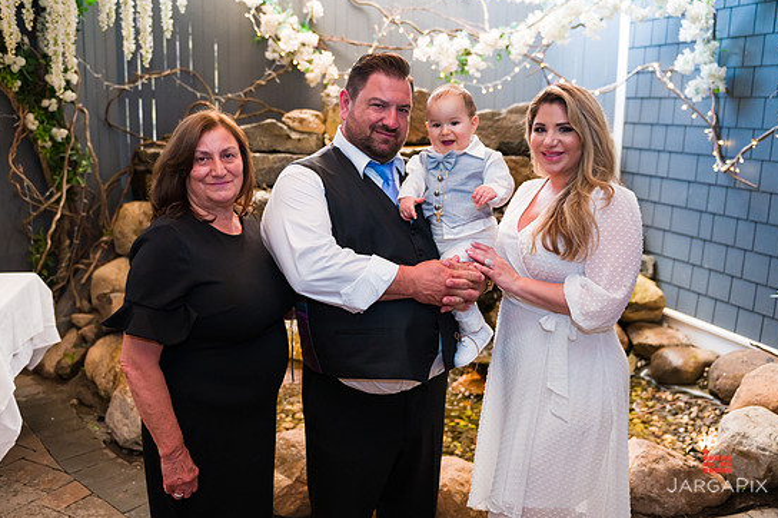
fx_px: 713
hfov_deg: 57.2
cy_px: 224
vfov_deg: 39.8
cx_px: 384
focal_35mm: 33
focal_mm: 27
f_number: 3.2
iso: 1600
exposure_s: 1/125
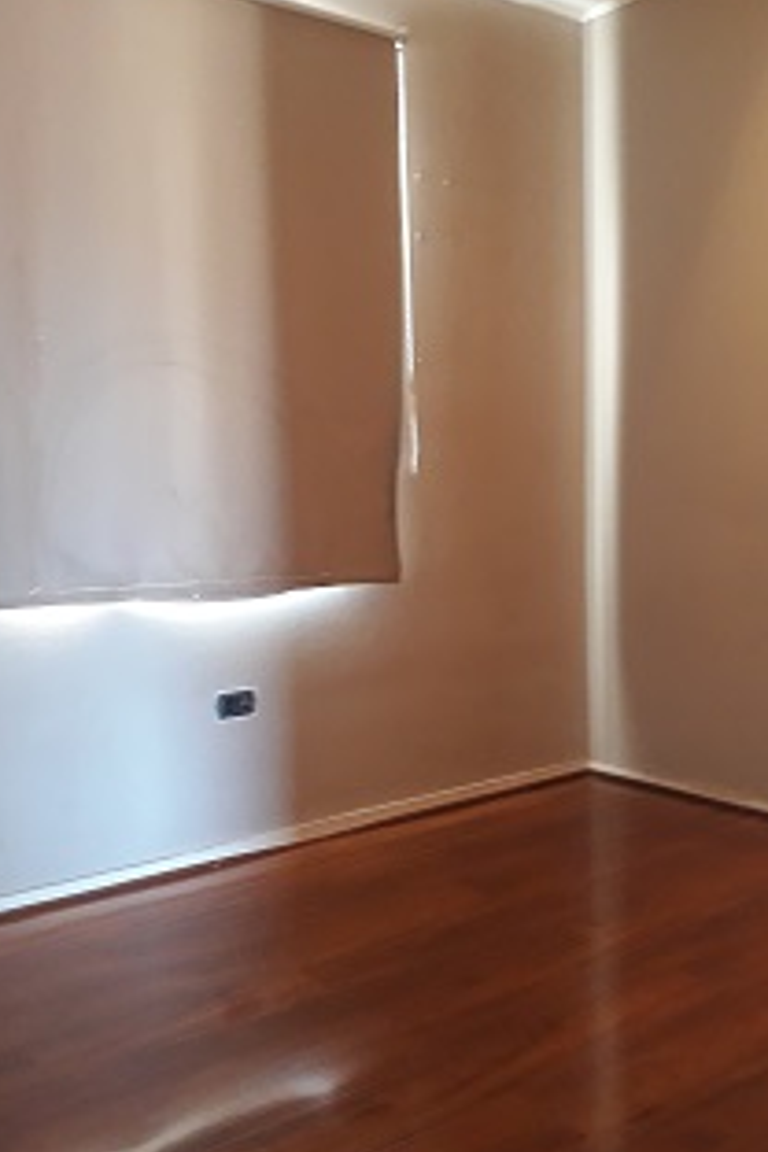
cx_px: 436
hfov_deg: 36.8
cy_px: 572
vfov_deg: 53.1
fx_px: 1152
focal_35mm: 36
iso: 400
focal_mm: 3.6
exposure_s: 1/17
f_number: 1.9
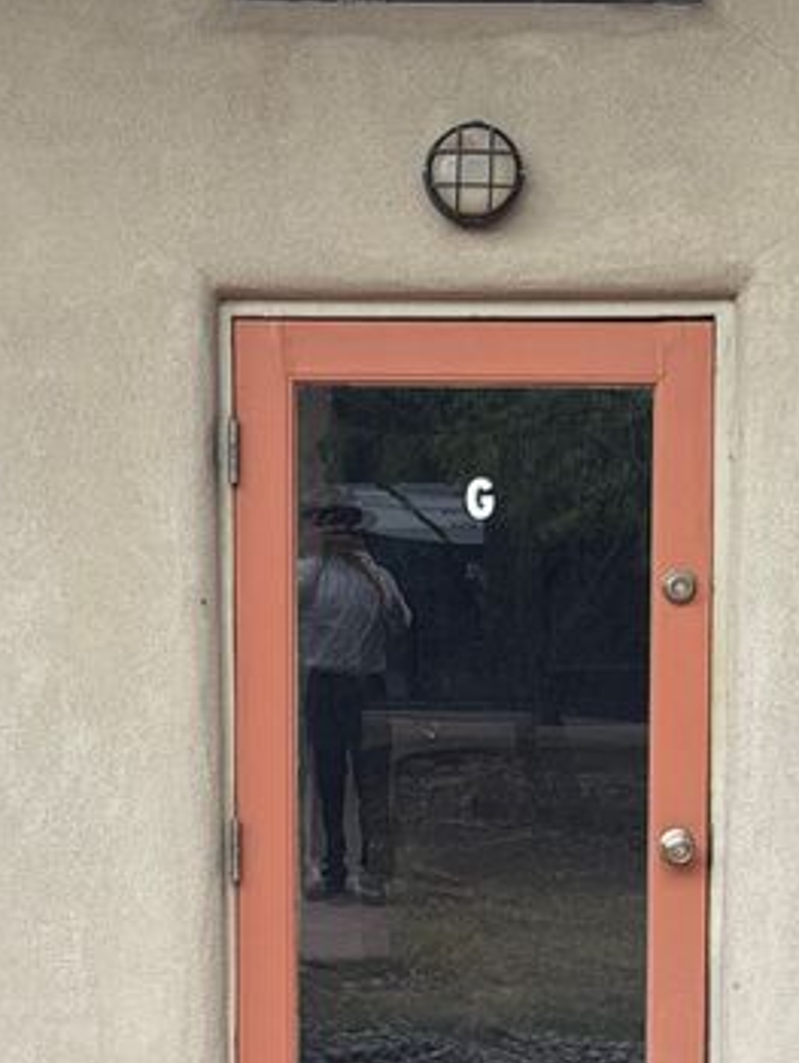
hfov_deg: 15.0
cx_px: 416
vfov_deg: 19.7
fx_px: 3043
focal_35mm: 99
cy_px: 791
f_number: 1.6
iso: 40
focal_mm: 5.96
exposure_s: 1/122
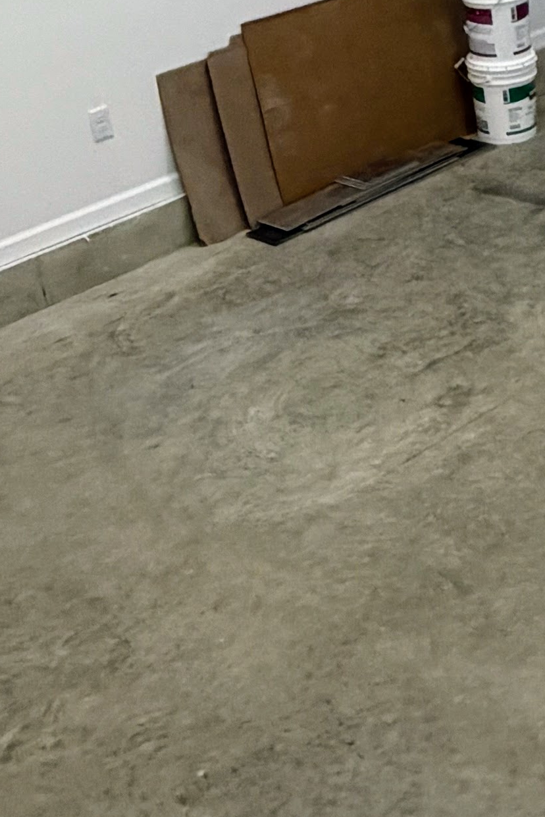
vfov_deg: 29.3
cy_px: 156
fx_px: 1520
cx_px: 623
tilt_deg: -20.3
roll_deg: +4.0
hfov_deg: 19.3
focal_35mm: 67
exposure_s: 1/60
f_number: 2.2
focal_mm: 2.22
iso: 320
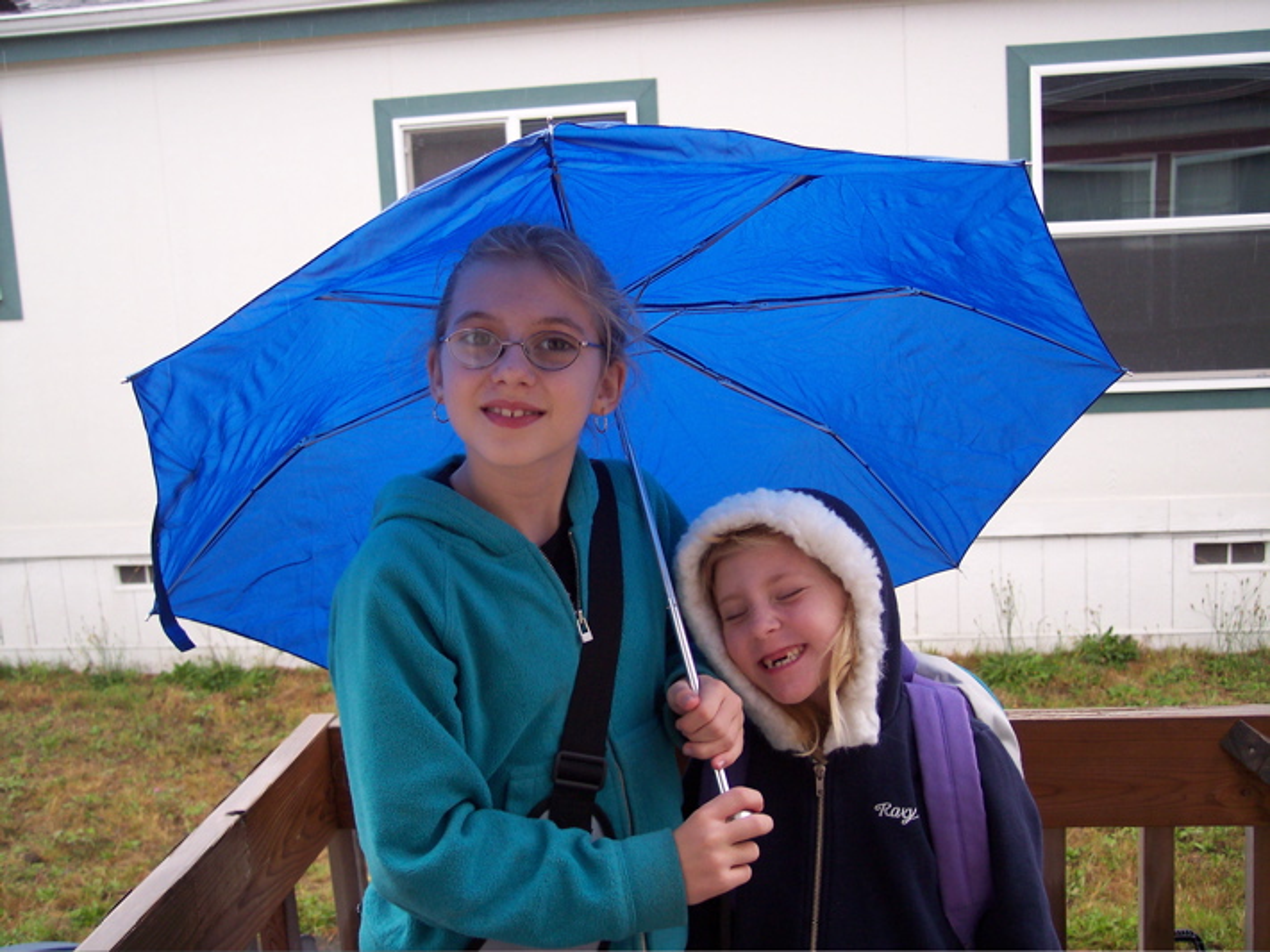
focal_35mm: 38
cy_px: 476
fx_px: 1394
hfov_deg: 49.0
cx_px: 635
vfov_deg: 37.7
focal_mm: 8
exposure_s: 1/180
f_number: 2.8
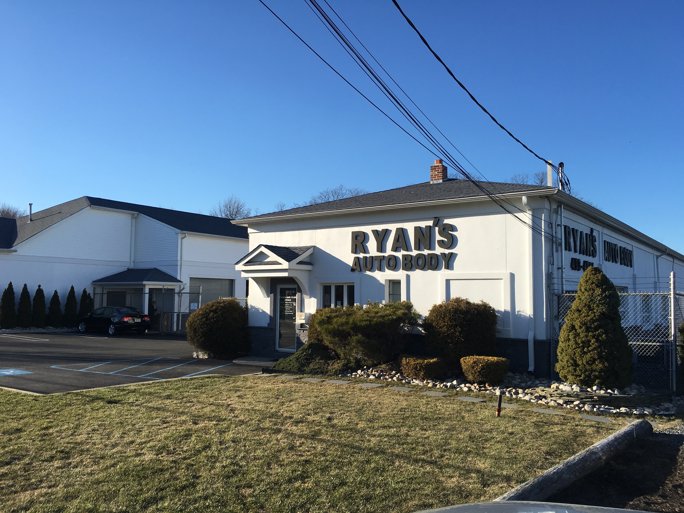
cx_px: 342
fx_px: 573
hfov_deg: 61.7
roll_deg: -0.1
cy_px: 256
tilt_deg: +4.8
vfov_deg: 48.2
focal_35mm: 29
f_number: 2.2
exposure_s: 1/1221
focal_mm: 4.15
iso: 25
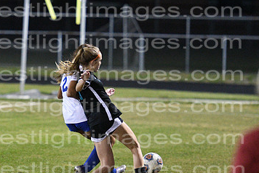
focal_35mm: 403
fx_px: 2900
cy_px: 91
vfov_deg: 3.4
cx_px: 79
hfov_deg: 5.1
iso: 9000
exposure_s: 1/800
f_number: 2.8
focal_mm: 165
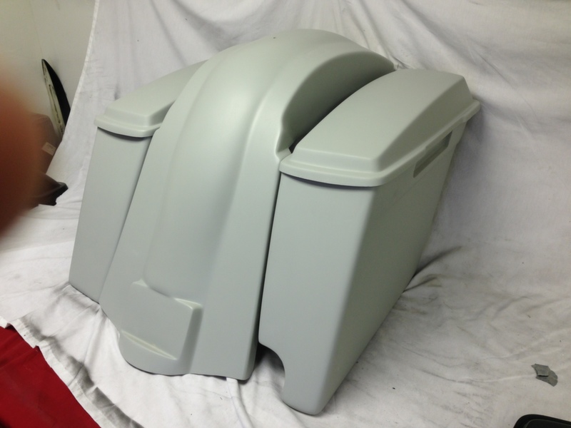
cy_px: 214
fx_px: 544
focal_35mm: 33
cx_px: 286
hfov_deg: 55.4
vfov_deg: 42.9
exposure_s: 1/24
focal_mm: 4.12
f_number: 2.4
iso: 50
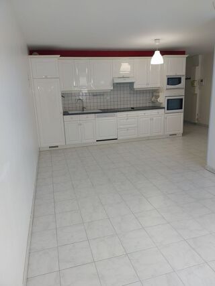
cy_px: 143
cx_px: 108
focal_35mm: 26
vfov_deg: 67.3
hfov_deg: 53.0
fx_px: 215
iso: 100
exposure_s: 1/50
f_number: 1.8
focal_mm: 4
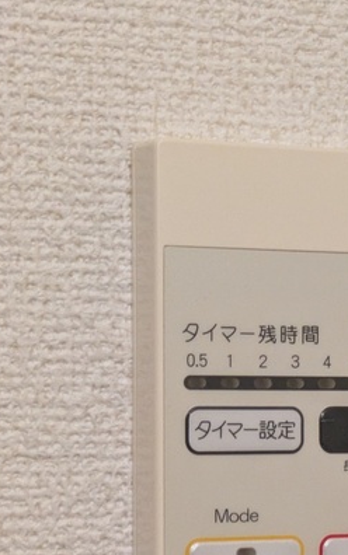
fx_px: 1985
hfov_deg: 9.9
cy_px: 434
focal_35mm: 131
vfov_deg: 15.8
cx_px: 389
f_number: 1.89
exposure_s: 1/120
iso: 422
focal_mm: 5.43
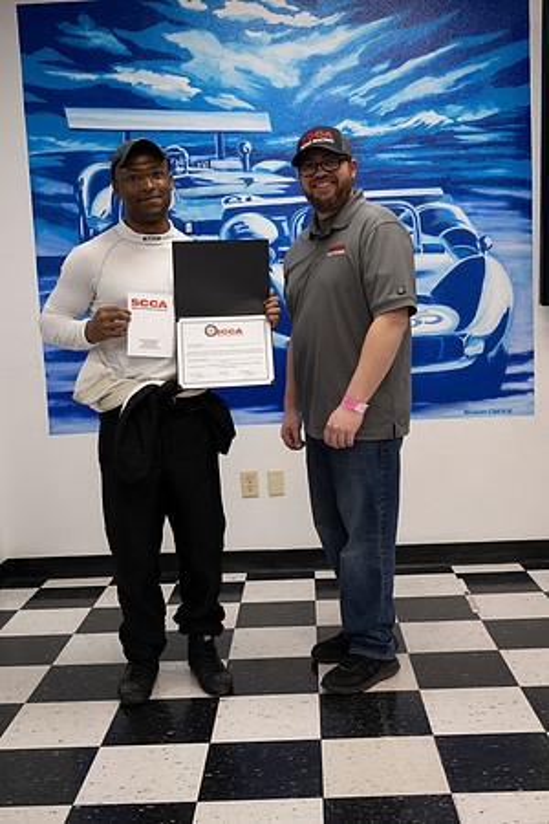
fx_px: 892
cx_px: 274
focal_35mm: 39
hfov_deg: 34.2
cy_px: 412
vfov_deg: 49.6
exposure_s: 1/250
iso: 5600
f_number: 7.1
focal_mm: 39
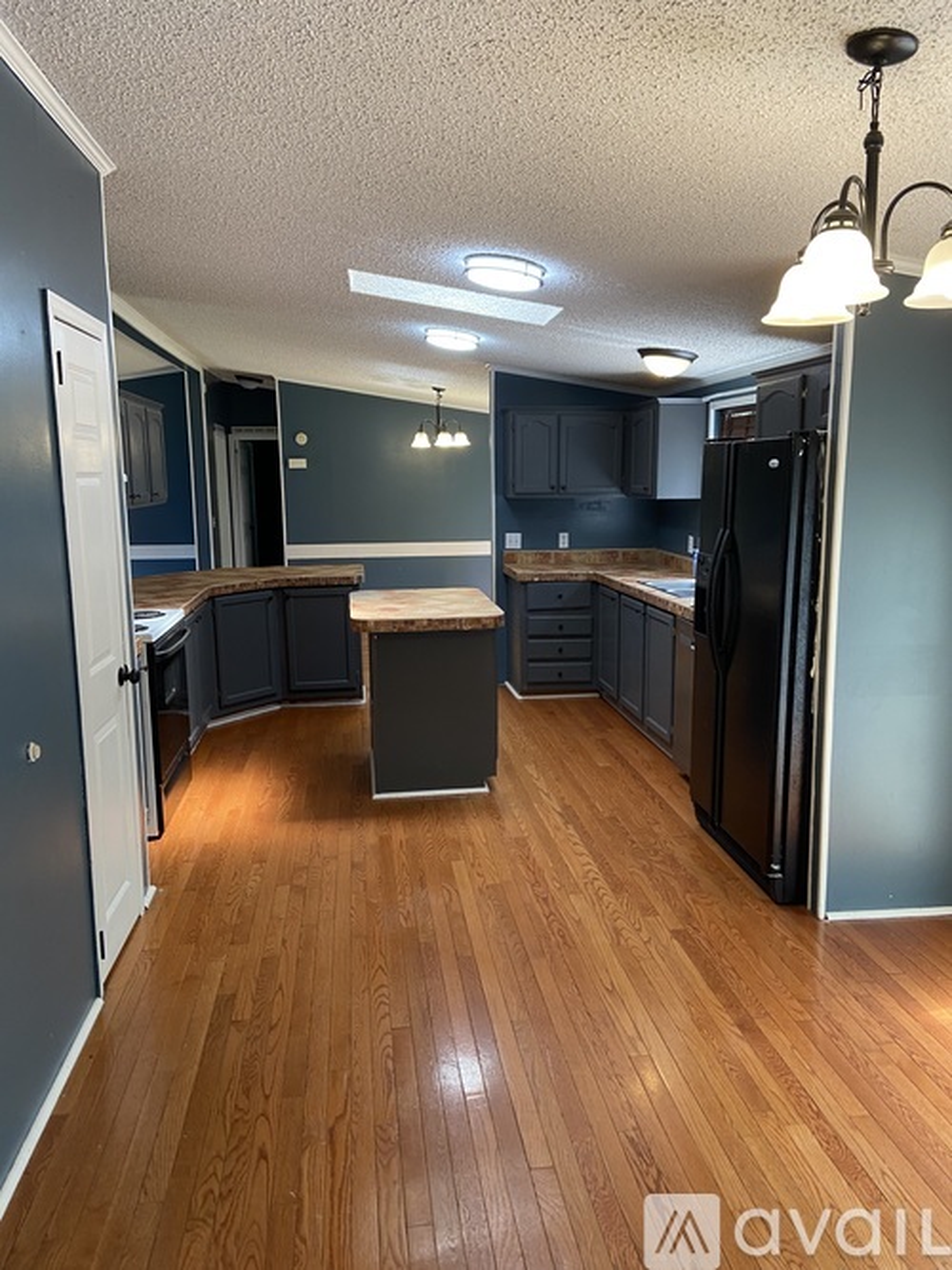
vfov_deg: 67.3
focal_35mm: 26
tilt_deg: -7.4
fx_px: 954
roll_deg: +0.7
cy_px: 635
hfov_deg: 53.0
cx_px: 476
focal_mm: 4.25
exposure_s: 1/60
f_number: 1.8
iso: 100
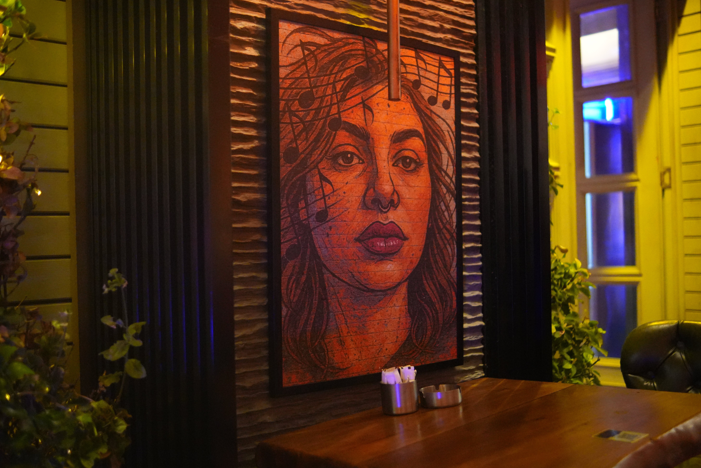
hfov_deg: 52.4
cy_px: 245
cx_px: 370
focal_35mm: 37
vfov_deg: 36.4
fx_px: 711
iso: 6400
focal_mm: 23
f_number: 1.4
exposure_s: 1/320
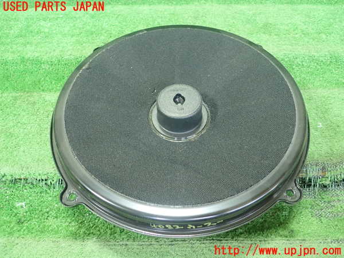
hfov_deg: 60.0
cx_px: 172
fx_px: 298
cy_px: 129
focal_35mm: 30
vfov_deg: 46.8
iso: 800
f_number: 2.3
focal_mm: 5.5
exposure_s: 1/100
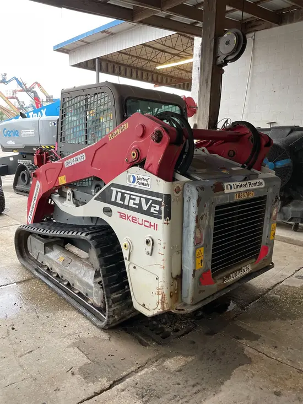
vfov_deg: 67.3
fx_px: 303
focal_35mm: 26
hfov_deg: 53.1
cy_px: 202
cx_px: 152
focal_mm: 4.2
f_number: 1.6
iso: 250
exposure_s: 1/60
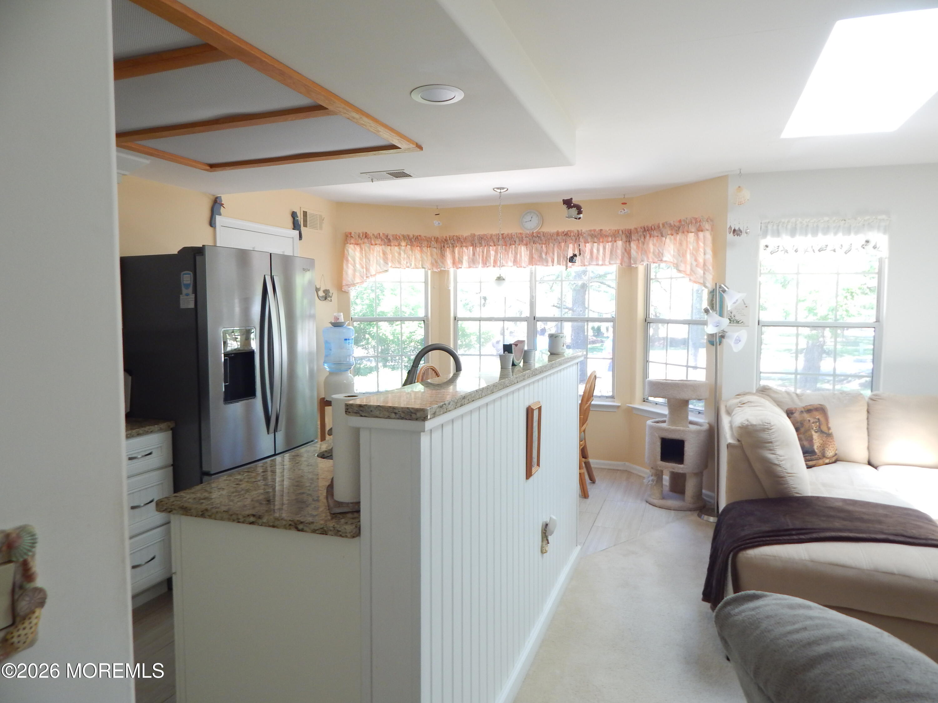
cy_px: 352
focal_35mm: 22
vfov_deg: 61.1
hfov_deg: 76.4
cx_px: 469
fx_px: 596
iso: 125
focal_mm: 4
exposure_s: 1/30
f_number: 3
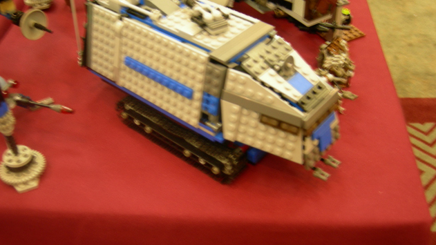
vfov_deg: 28.3
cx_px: 218
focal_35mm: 42
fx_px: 486
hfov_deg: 48.4
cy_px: 114
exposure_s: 1/3.9
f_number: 2.8
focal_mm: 8
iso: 142
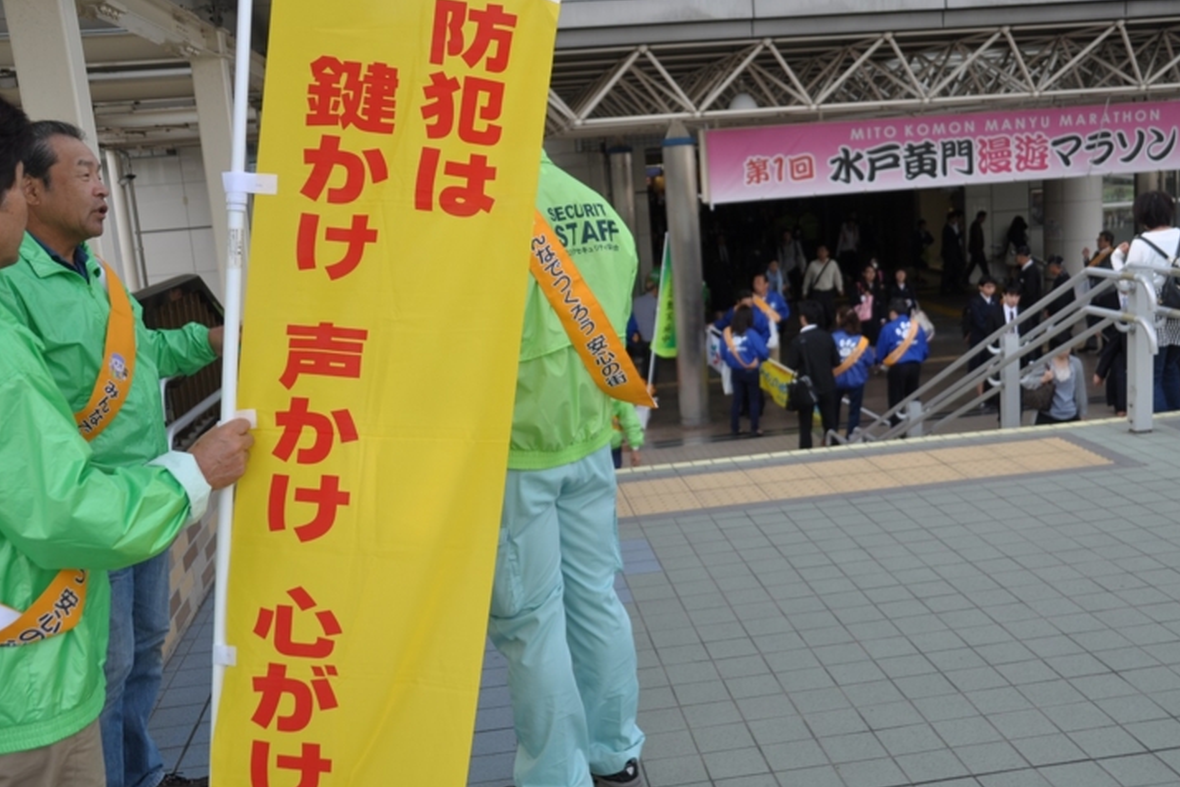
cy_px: 415
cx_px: 634
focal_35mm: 39
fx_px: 1264
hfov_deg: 50.0
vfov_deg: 34.6
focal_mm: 23
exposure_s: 1/250
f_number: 3.8
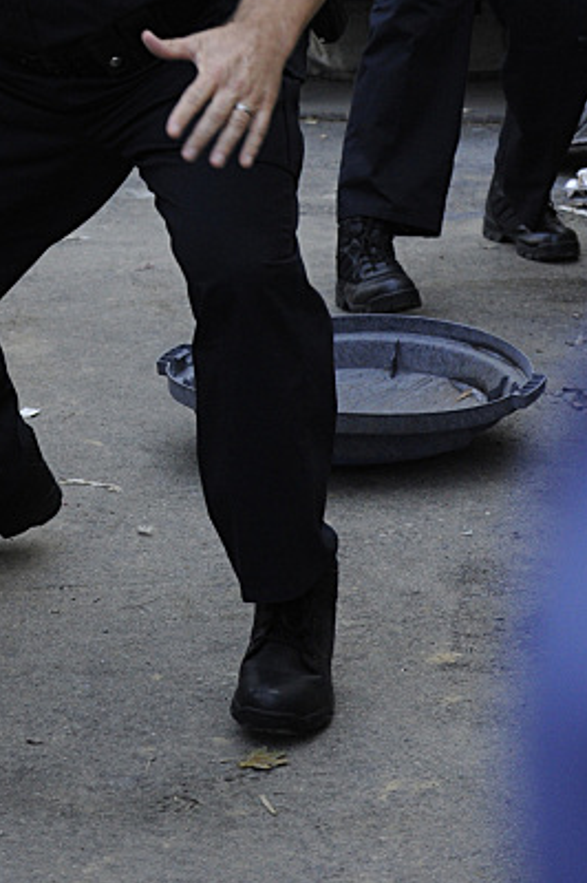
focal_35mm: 140
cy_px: 88
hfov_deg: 9.7
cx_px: 53
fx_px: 3430
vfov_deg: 14.5
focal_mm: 70
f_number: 6.3
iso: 3200
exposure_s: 1/1000
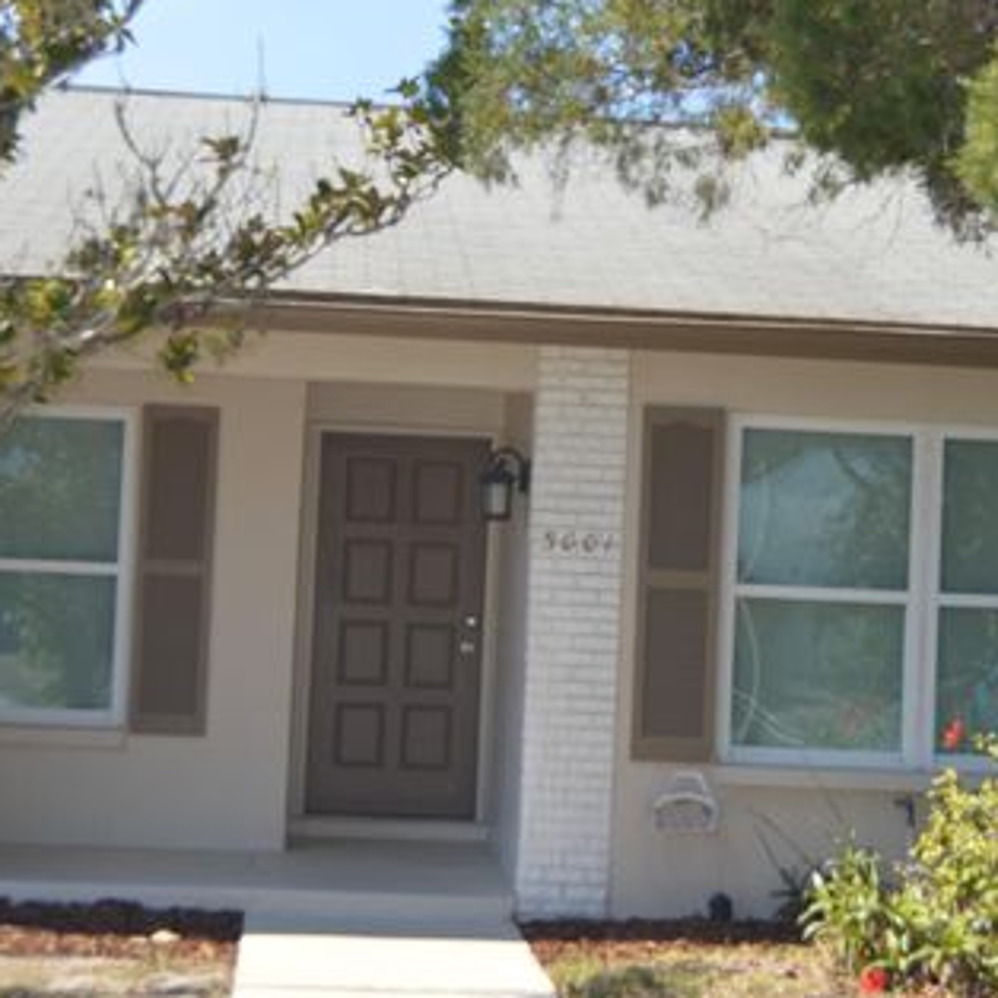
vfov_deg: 25.0
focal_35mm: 69
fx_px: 2251
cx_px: 531
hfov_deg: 25.0
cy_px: 502
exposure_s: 1/200
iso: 100
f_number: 6.3
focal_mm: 34
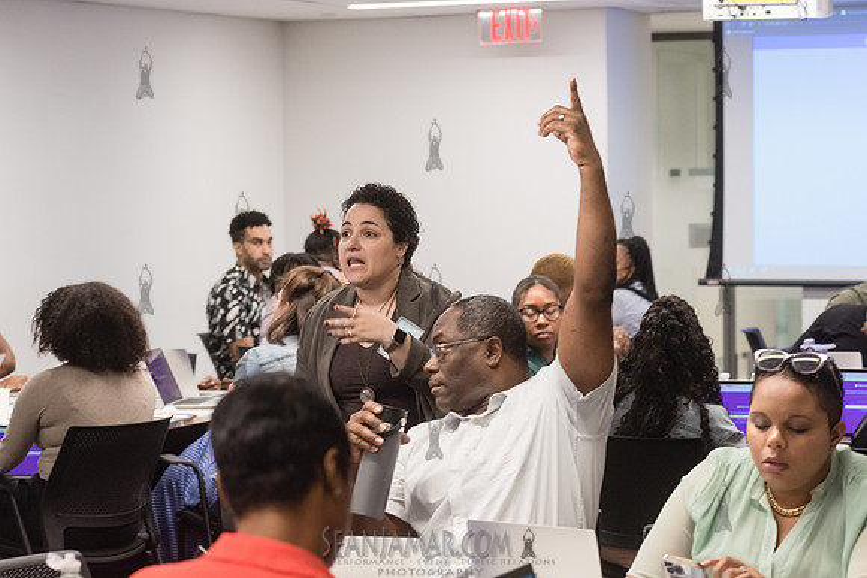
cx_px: 401
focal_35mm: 104
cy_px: 304
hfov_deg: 19.7
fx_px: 2495
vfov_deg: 13.2
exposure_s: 1/200
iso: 2500
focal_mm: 86
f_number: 4.5
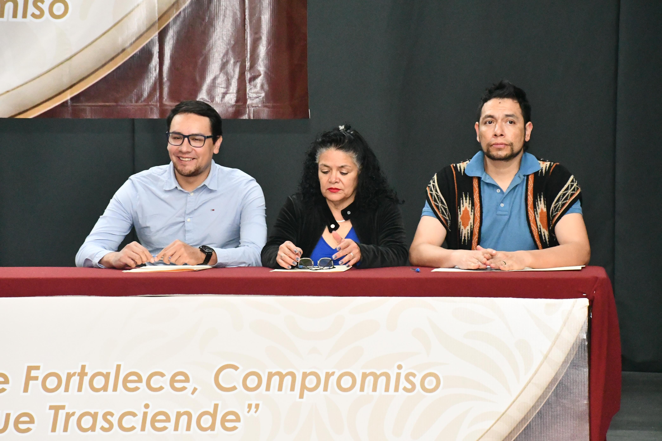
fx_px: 1931
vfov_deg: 13.0
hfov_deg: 19.5
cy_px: 220
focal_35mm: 105
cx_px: 331
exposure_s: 1/100
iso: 12800
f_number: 9
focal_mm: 70
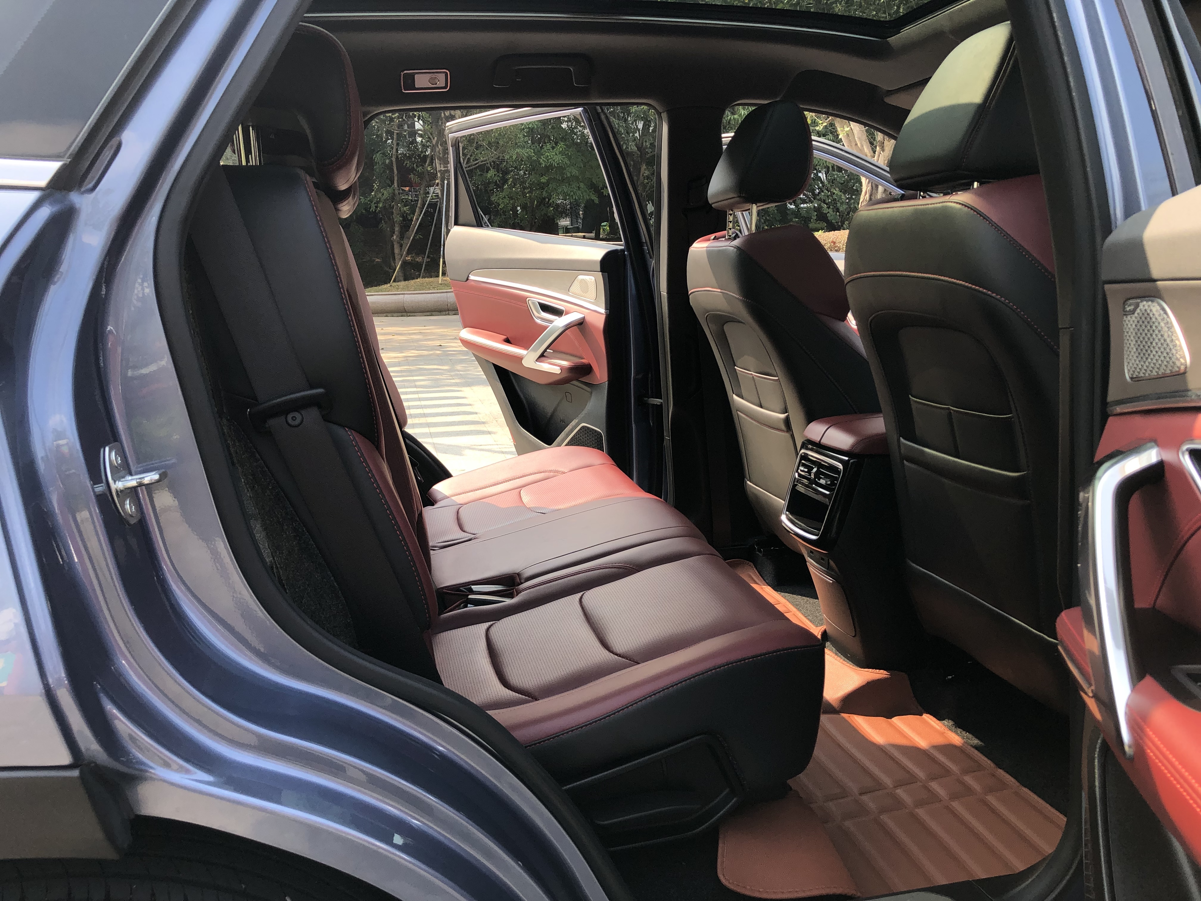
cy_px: 450
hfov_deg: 63.4
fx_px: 971
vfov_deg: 49.7
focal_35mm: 28
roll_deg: +2.4
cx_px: 600
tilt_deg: -11.8
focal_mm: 3.99
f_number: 1.8
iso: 20
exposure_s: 1/516
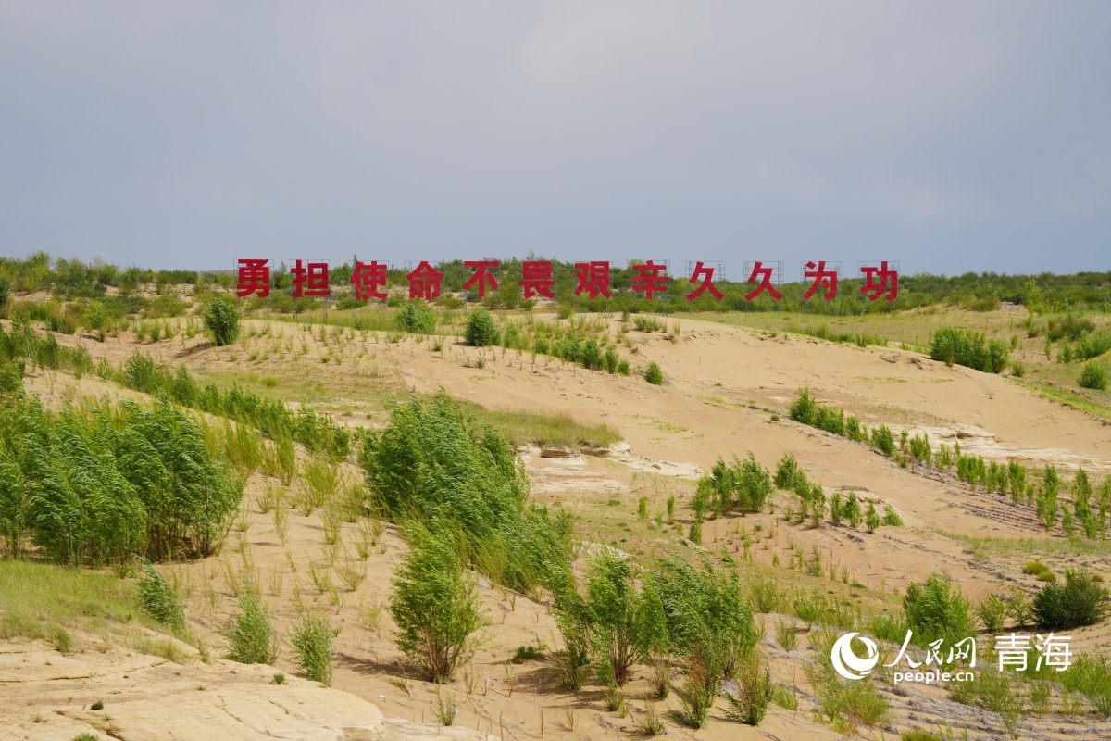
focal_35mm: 200
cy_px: 370
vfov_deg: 6.9
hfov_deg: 10.3
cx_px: 556
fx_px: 6172
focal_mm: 200
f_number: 5
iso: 100
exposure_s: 1/1000
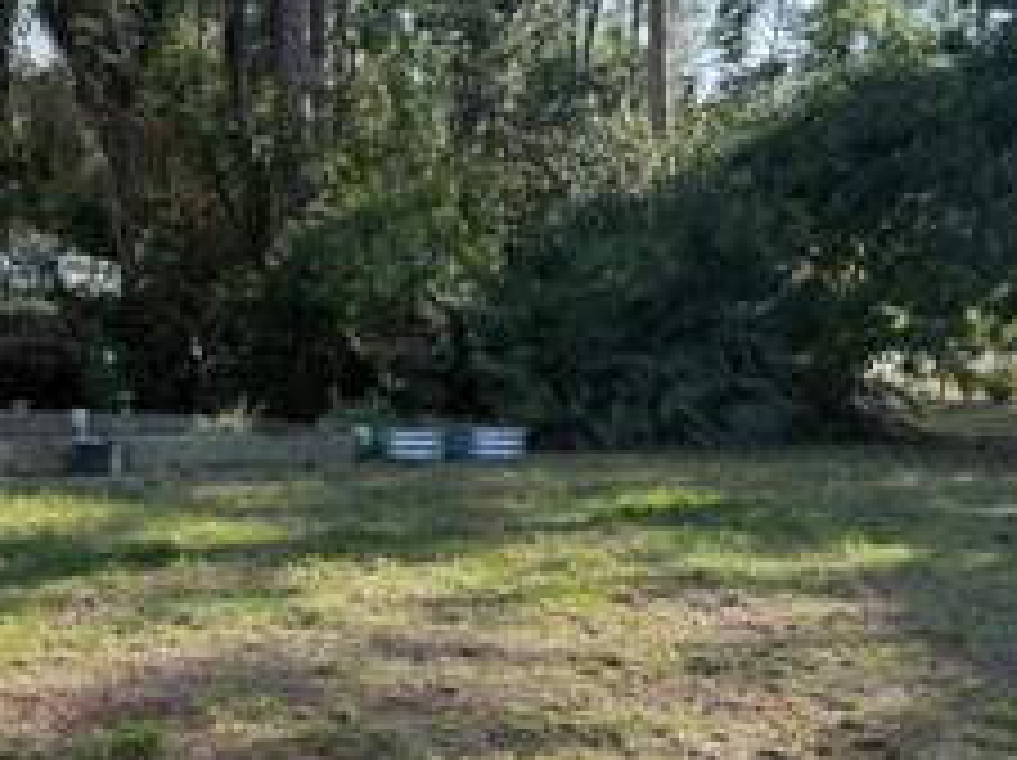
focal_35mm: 51
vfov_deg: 28.1
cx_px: 432
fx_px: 1497
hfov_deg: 37.4
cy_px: 569
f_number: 1.78
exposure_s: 1/955
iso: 100
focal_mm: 6.76
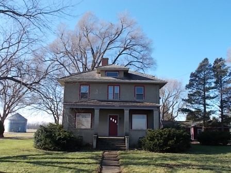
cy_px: 86
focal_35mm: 34
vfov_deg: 41.8
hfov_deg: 54.0
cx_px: 116
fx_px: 227
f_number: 3.6
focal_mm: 6
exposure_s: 1/400
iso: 80
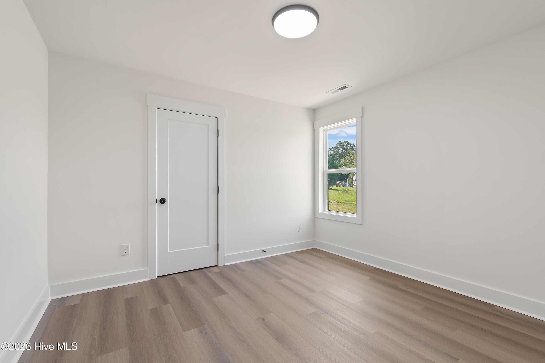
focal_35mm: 15
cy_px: 182
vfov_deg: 77.3
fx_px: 227
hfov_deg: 100.4
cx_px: 272
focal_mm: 10
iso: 100
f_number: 4.5
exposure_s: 1/10
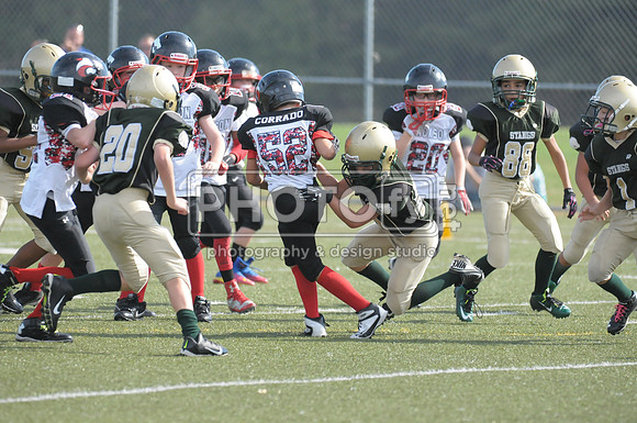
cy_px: 212
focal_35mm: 390
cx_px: 318
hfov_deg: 5.3
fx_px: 6891
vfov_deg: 3.5
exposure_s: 1/4000
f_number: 4
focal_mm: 260
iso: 1600
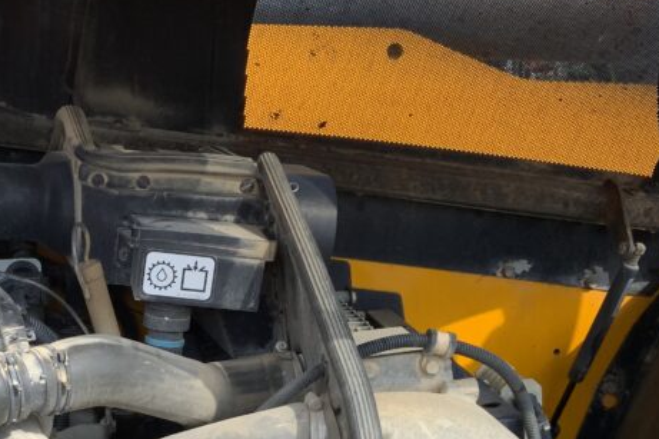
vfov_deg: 20.0
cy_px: 370
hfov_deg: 29.2
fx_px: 1226
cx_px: 107
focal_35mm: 67
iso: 16
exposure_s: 1/657
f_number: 1.8
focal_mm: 3
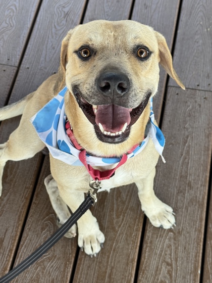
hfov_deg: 30.3
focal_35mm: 48
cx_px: 106
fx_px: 392
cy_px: 142
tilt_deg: -59.9
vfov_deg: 39.7
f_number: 1.78
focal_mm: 6.76
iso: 64
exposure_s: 1/282
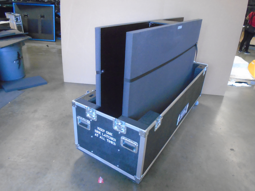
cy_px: 96
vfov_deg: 53.1
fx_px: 192
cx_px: 128
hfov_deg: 67.3
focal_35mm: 26
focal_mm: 4.6
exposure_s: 1/80
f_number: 3.2
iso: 800
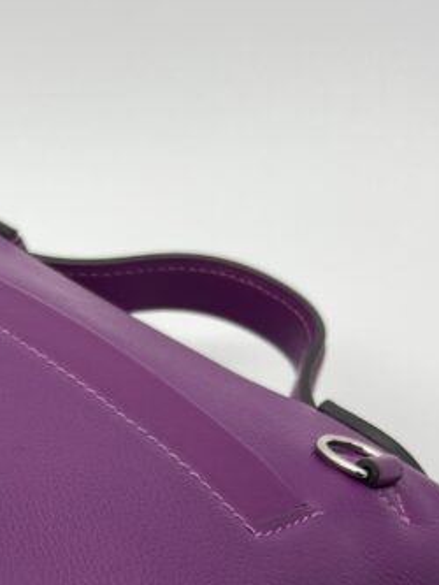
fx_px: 1352
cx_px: -28
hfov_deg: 17.9
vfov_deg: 23.4
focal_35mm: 80
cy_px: 585
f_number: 1.5
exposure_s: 1/100
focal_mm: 5.7
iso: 32
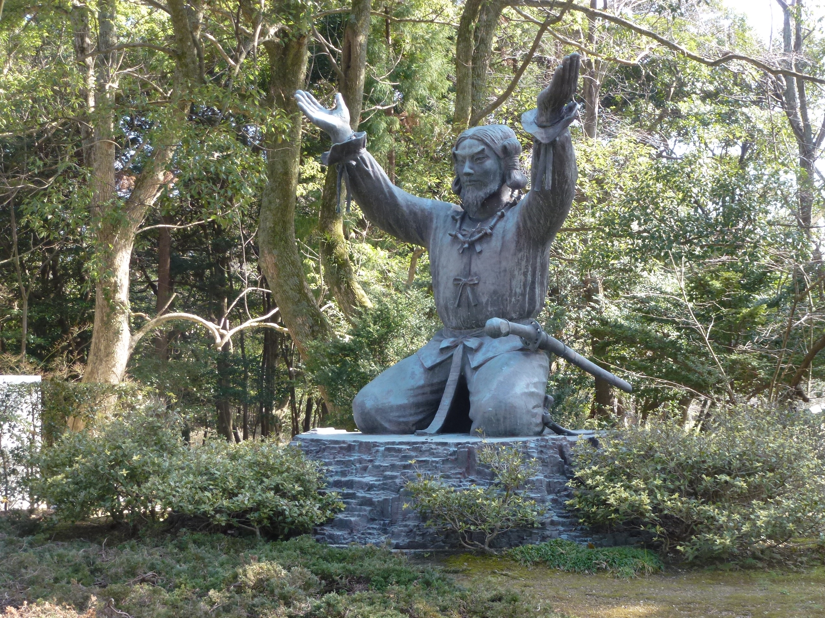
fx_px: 1358
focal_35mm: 57
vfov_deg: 25.7
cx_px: 412
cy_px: 309
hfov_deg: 33.8
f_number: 4.4
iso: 160
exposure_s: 1/80
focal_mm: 10.1
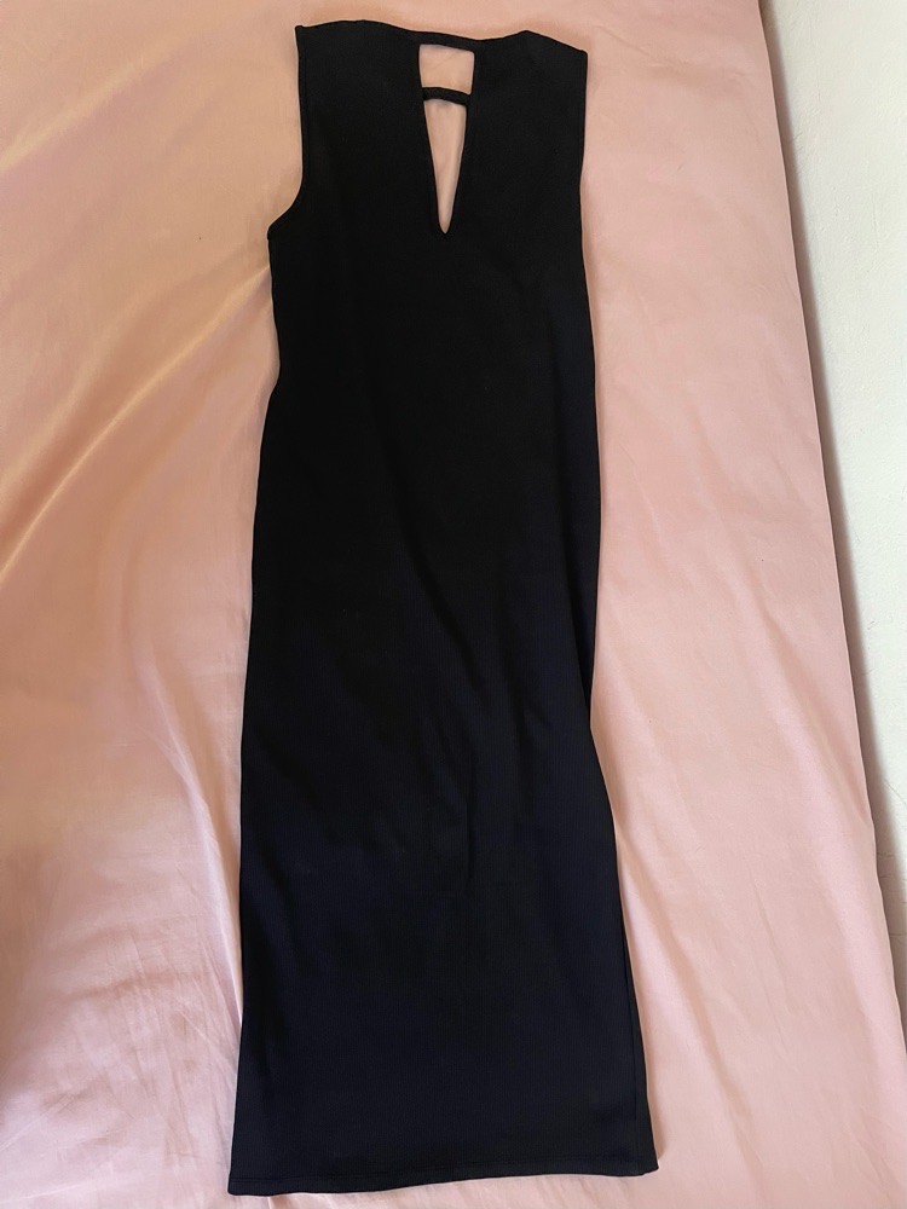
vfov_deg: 69.4
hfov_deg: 54.9
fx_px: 873
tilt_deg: -77.1
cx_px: 454
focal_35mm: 25
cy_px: 604
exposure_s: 1/60
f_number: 1.6
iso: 500
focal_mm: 5.1
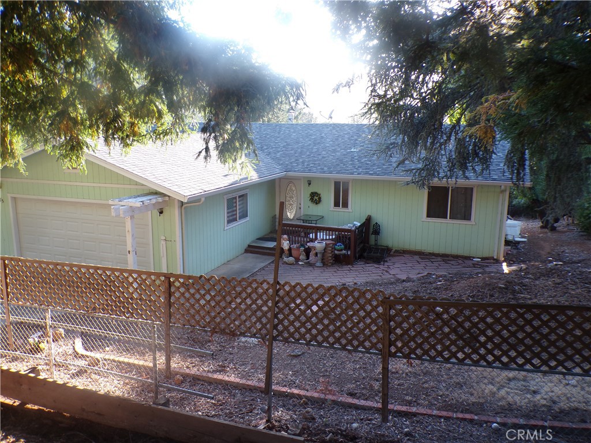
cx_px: 296
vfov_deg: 49.7
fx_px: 478
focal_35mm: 28
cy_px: 222
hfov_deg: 63.4
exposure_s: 1/70
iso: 100
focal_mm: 5
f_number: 3.1
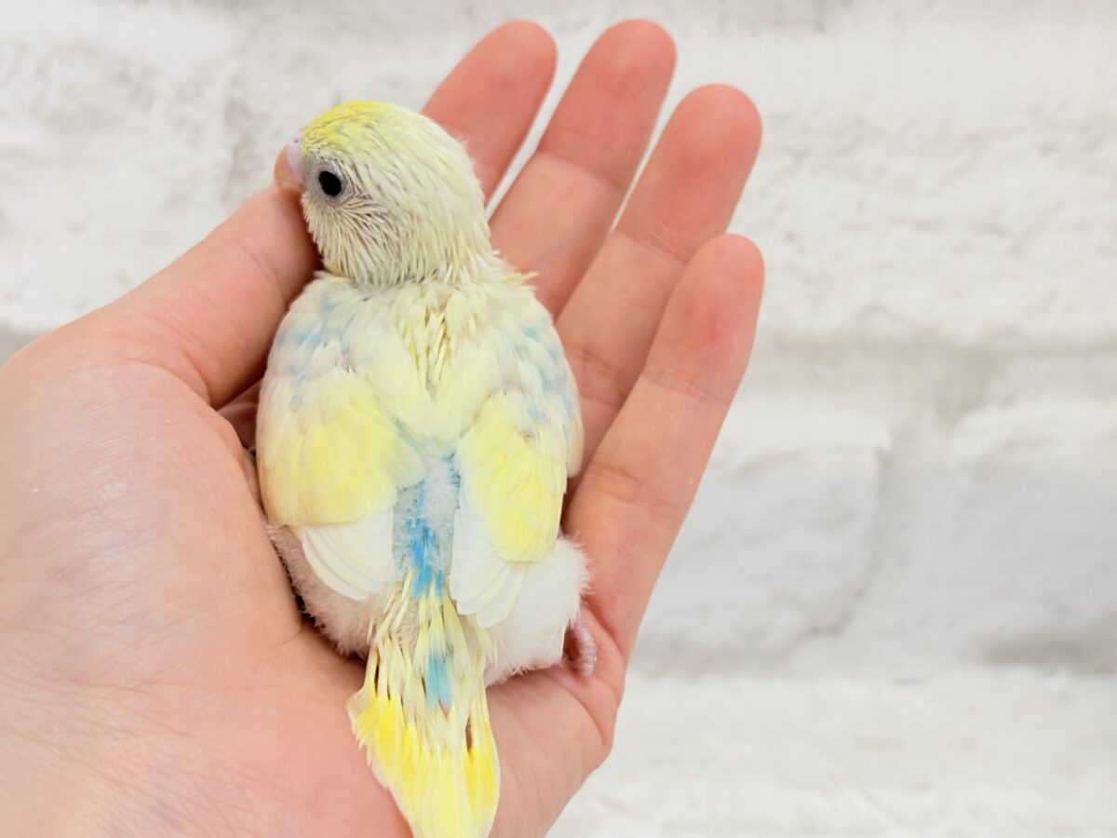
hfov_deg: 36.8
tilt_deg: -14.0
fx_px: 1678
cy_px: 419
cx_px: 558
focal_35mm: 52
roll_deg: -1.1
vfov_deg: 28.0
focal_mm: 5.96
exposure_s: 1/100
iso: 80
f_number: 1.6
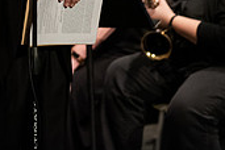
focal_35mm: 1016
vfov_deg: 1.4
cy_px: -98
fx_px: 6350
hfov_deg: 2.0
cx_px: -12
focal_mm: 300
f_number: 3.2
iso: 4000
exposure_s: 1/320
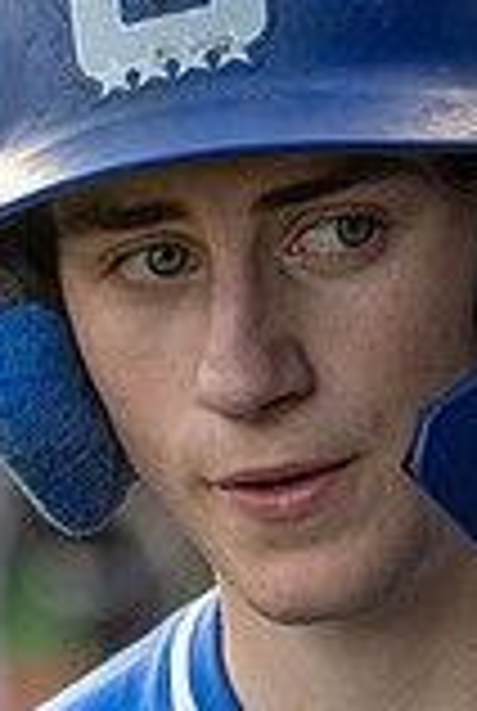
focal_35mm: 817
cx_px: 165
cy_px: 710
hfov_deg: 1.7
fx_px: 16166
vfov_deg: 2.5
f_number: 5.3
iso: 1800
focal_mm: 185
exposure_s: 1/1000
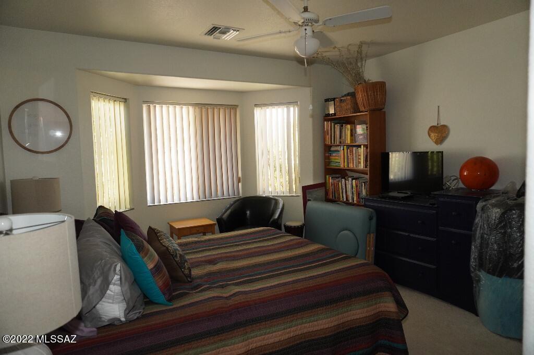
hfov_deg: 73.8
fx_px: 356
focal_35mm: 24
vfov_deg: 53.1
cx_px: 267
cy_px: 178
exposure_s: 1/160
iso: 1250
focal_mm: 16
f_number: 4
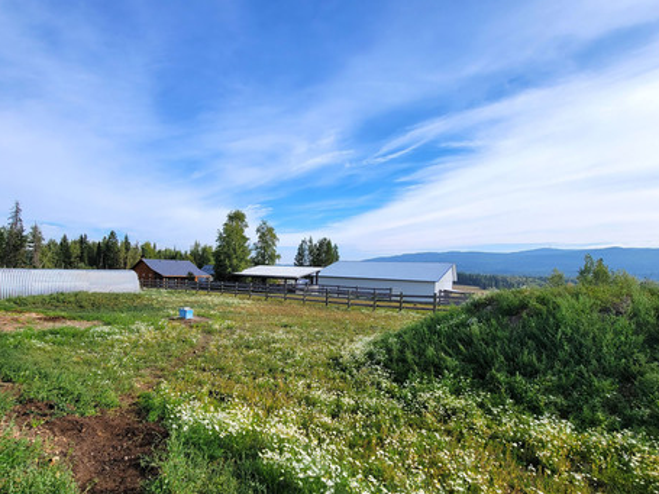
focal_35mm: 16
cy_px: 288
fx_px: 305
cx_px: 275
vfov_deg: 77.5
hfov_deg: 93.7
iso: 50
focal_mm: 2.2
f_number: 2.2
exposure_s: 1/1814
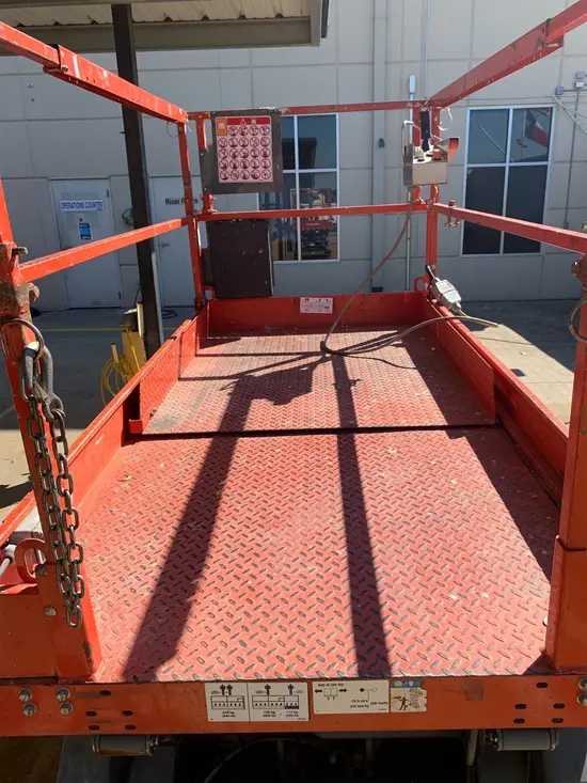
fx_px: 588
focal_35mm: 26
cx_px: 294
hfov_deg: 53.1
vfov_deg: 67.3
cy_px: 392
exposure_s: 1/1490
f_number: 1.8
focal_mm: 4.25
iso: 25
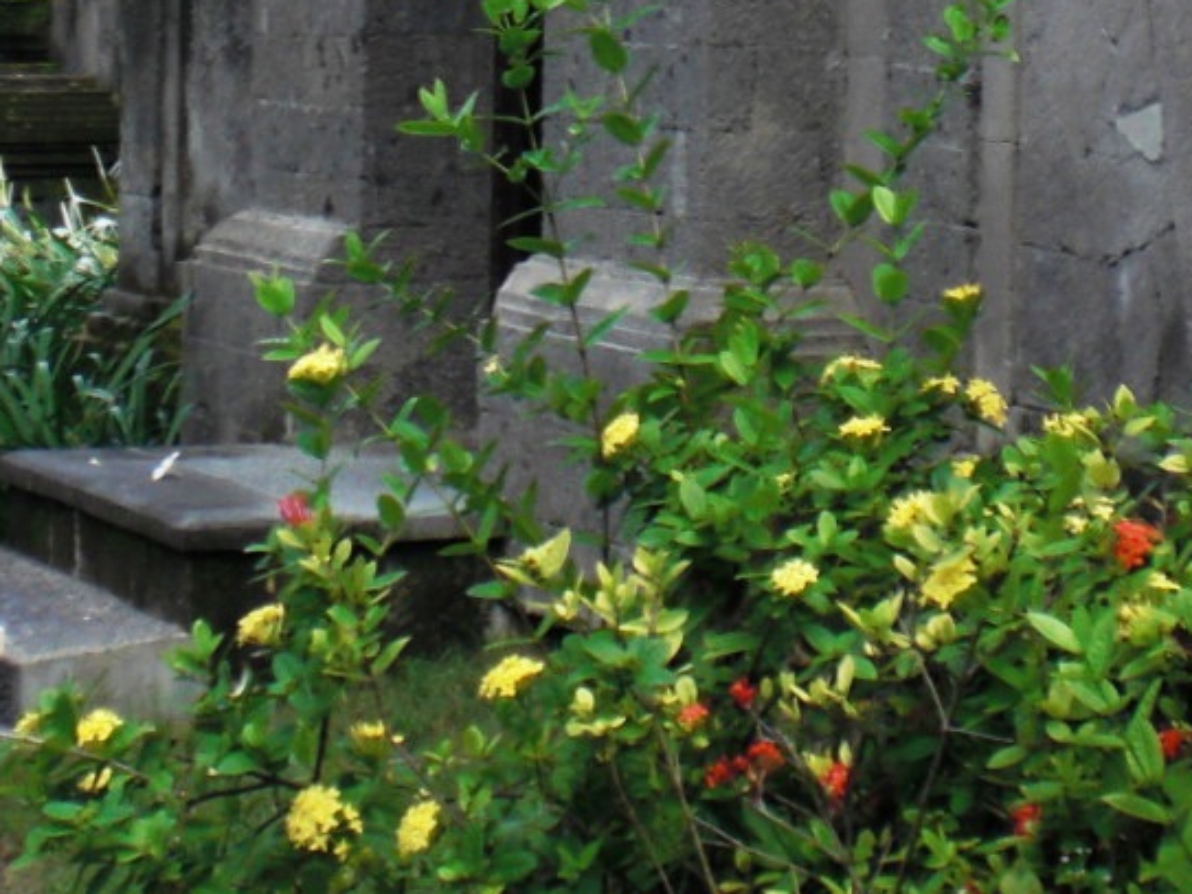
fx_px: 3856
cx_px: 733
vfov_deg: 12.8
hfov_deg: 17.6
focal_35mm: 112
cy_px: -217
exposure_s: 1/320
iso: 64
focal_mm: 6.3
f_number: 3.1
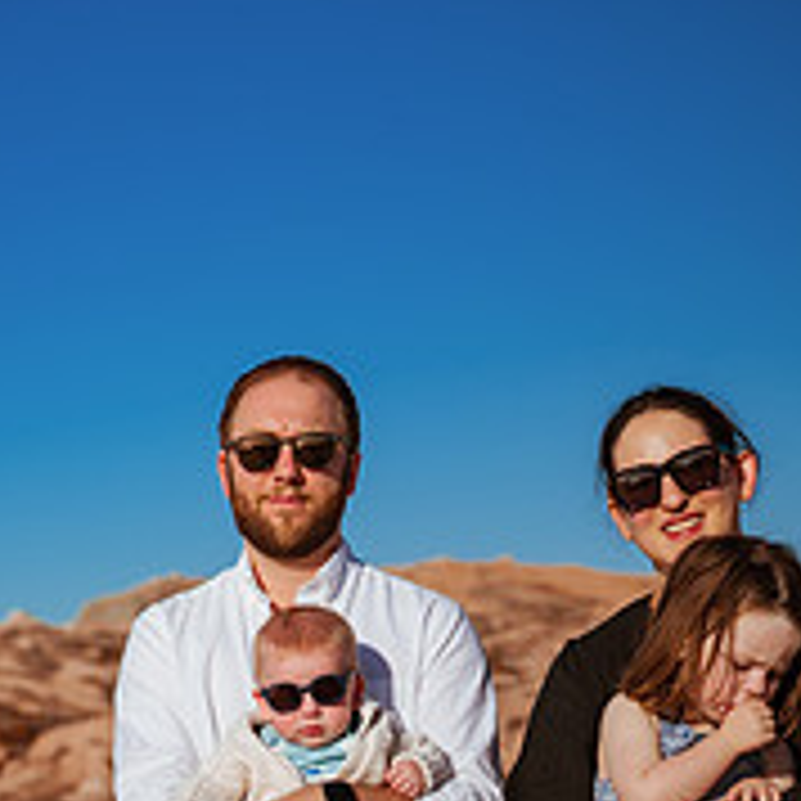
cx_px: -9
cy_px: 785
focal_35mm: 97
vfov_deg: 17.5
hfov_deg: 17.5
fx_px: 2539
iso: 50
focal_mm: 35
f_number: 2
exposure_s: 1/8000
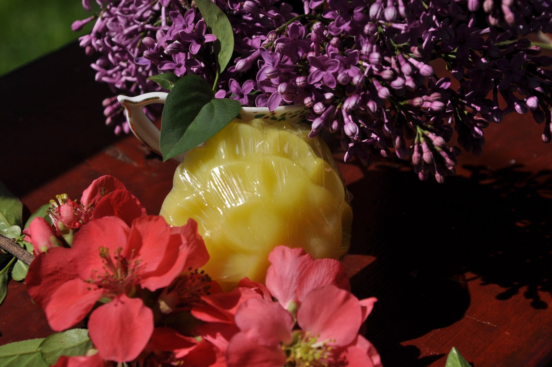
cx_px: 276
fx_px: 1723
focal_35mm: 112
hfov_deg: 18.2
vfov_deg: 12.1
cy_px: 184
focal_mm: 75
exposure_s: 1/1250
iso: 200
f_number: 9
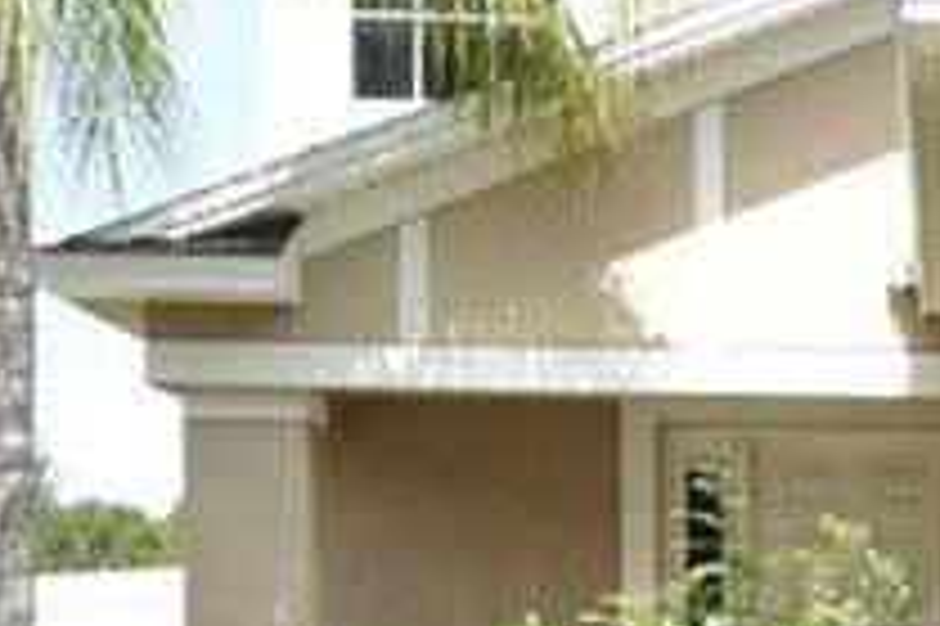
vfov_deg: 11.8
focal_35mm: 115
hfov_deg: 16.2
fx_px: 3000
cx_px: 1426
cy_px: 644
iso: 800
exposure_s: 1/4000
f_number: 3.5
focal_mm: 10
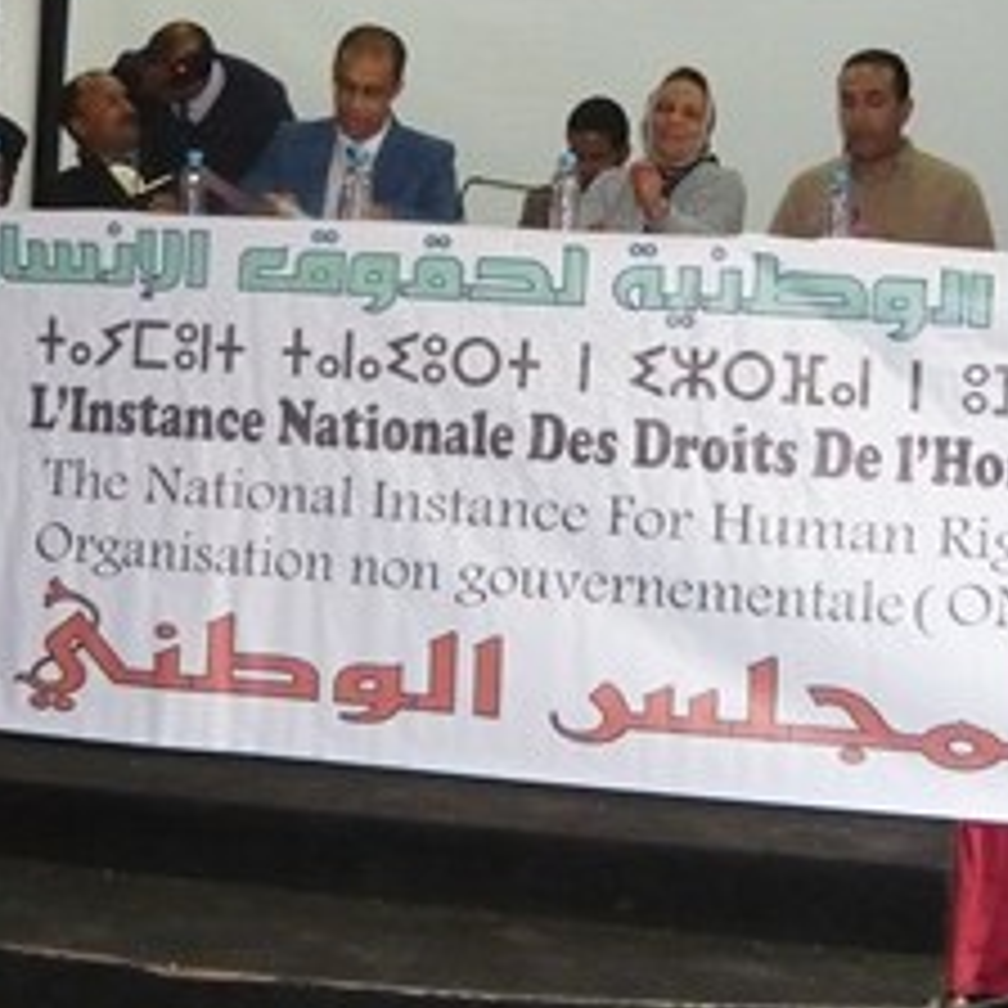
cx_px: 608
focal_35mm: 63
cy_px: 200
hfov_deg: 27.2
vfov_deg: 26.8
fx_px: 2076
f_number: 3
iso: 500
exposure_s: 1/30
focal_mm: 5.2
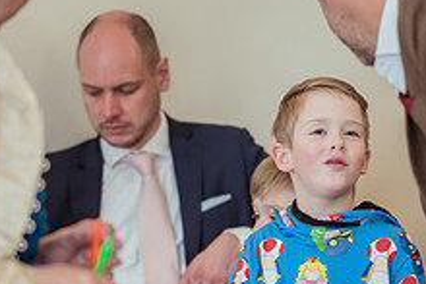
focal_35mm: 224
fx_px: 2652
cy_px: 194
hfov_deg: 9.2
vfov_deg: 6.1
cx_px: 289
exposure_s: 1/1000
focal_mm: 85
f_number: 1.8
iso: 640
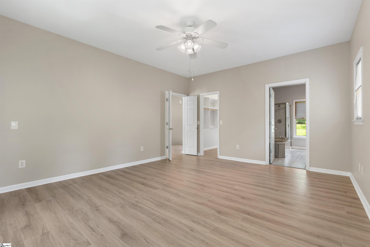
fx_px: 165
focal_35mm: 16
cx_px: 185
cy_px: 124
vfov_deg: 73.8
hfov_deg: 96.7
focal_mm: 16
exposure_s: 1/1.67
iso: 200
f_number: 8
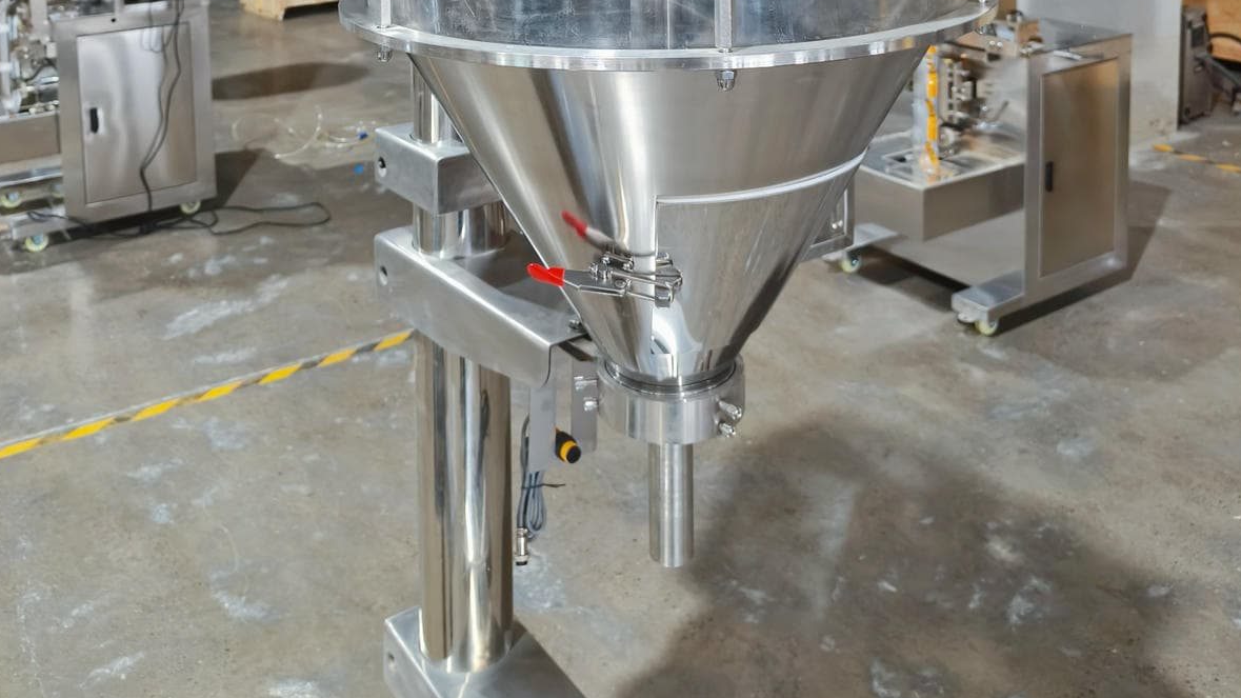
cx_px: 624
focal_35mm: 34
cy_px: -101
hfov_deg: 58.0
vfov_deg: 30.4
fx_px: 1119
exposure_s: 1/36
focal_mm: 5.56
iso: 1250
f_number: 1.88
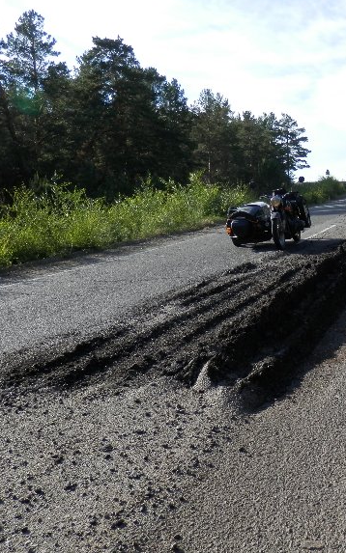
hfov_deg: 32.8
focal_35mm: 37
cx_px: 306
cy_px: 265
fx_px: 558
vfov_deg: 52.7
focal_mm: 4.5
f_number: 3
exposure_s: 1/800
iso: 80
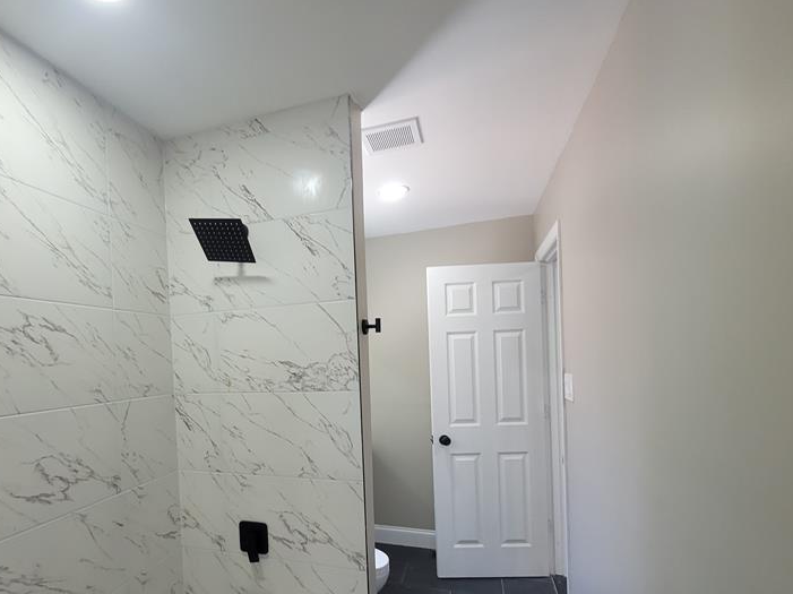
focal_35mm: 19
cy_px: 359
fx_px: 435
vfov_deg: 67.9
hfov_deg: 82.9
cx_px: 293
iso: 100
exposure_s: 1/60
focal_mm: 1.74
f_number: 2.2
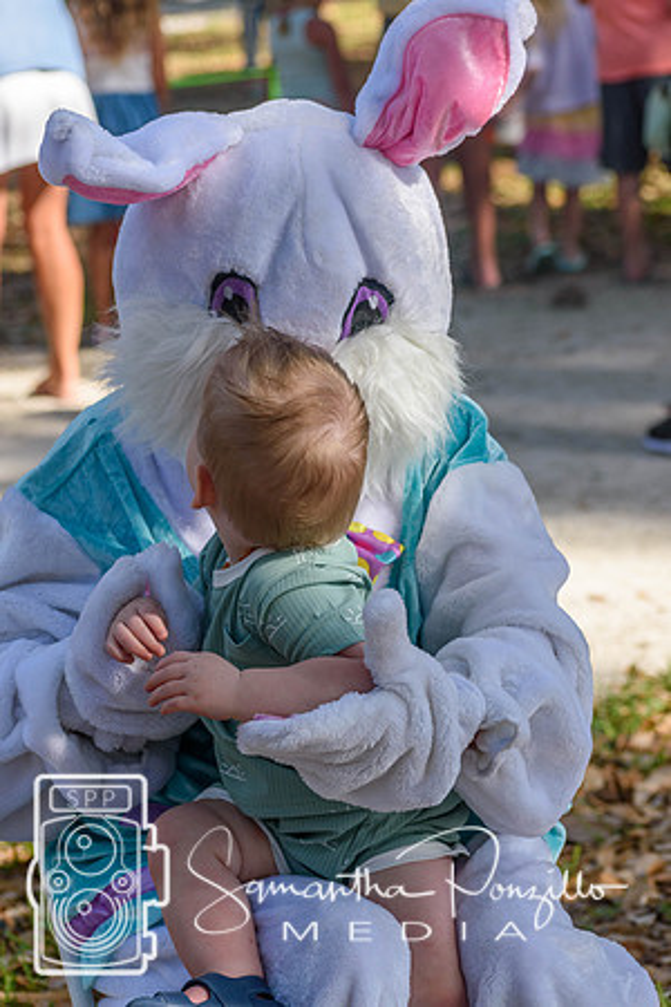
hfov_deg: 10.2
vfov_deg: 15.2
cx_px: 336
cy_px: 504
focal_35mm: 135
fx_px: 3774
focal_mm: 90
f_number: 5.6
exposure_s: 1/500
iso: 220
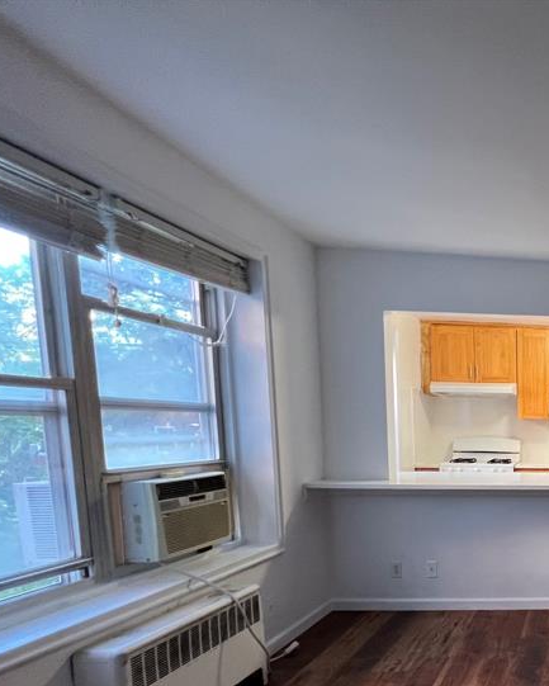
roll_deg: -0.6
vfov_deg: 67.3
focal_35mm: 24
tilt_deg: -5.9
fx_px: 487
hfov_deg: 42.5
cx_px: 635
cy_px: 484
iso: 250
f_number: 1.8
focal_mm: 1.57
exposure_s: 1/60
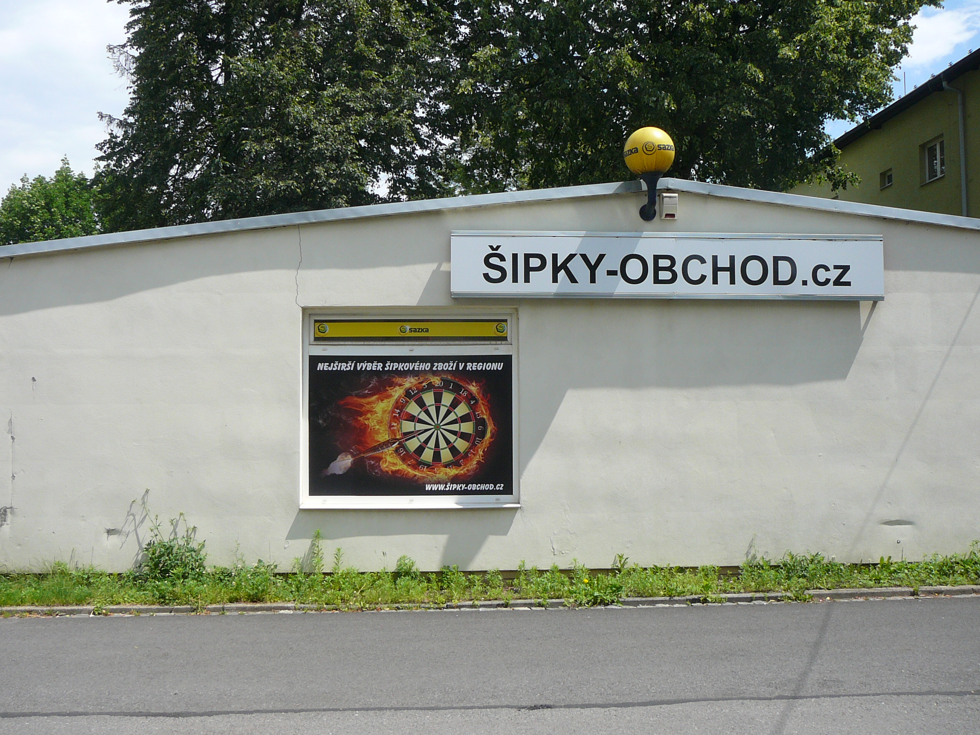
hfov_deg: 52.6
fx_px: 991
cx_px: 490
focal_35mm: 35
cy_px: 368
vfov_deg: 40.7
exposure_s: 1/400
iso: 80
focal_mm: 5.2
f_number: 5
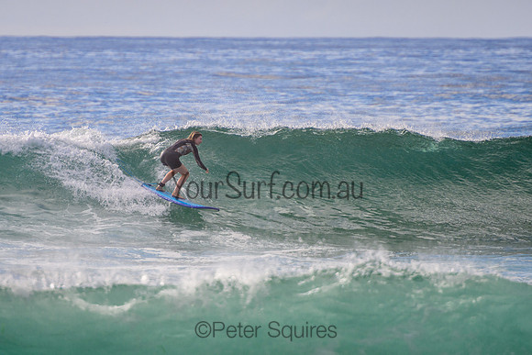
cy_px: 172
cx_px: 252
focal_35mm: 550
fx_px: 8132
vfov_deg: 2.5
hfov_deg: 3.7
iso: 220
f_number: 5.6
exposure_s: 1/2000
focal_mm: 400
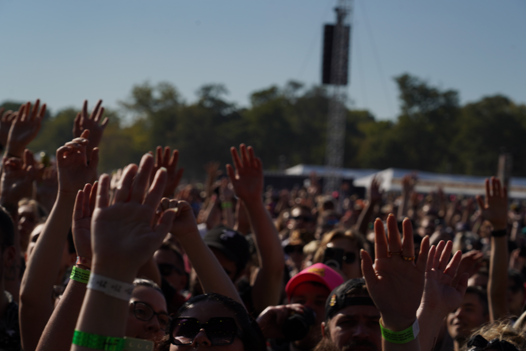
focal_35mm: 105
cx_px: 263
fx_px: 1534
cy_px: 176
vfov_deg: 13.0
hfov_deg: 19.5
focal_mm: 105
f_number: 8
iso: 100
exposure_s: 1/1000
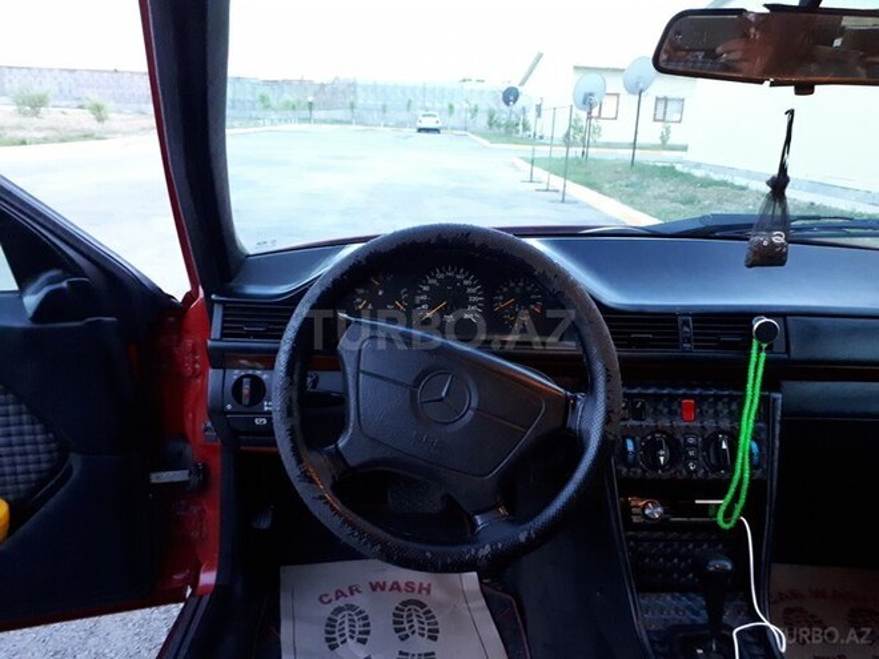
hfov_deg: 65.3
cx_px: 440
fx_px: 686
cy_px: 330
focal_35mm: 27
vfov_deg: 51.4
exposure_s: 1/17
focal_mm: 3.6
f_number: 1.9
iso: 640
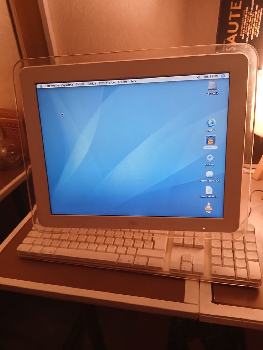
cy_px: 175
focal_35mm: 26
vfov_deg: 67.3
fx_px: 263
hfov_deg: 53.1
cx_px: 132
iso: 400
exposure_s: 1/25
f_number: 1.8
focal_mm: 3.98
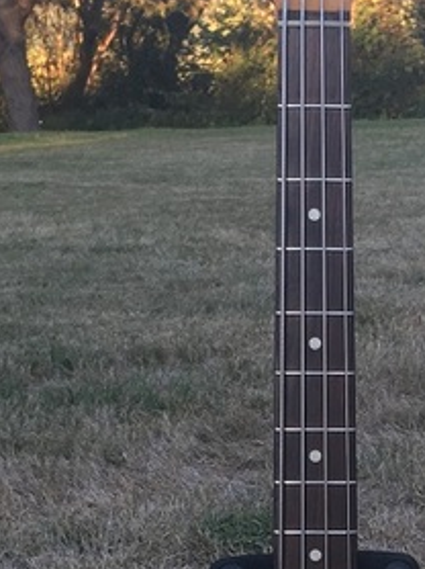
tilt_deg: -13.2
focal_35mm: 107
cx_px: 356
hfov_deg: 13.7
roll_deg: +0.3
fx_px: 1754
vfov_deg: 17.8
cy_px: 620
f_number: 2.2
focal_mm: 4.15
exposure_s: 1/120
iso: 32
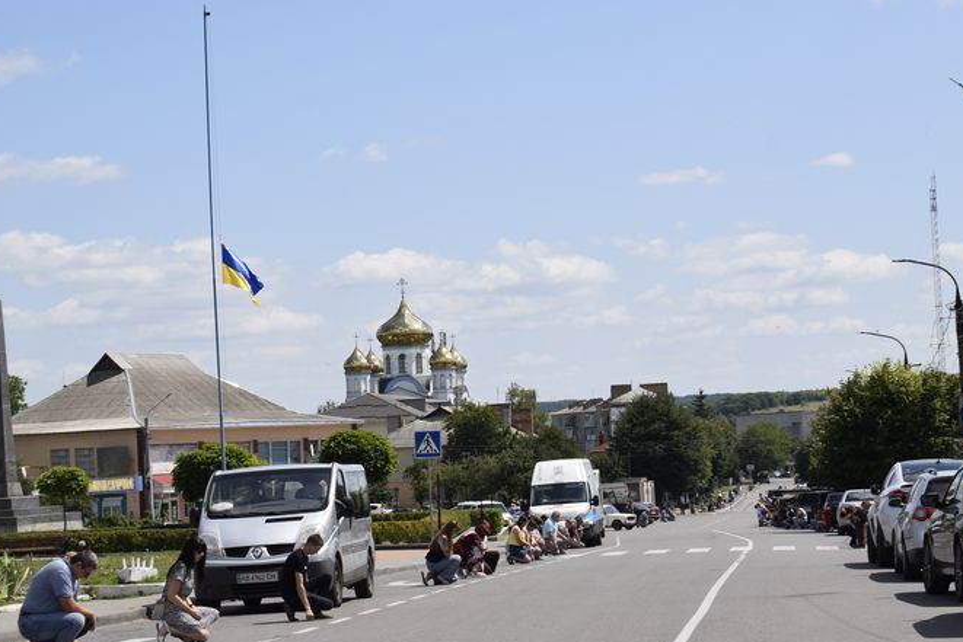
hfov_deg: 21.8
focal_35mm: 94
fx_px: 2503
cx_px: 434
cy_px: 352
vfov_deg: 14.6
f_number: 10
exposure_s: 1/400
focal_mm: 55
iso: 200
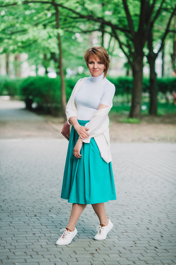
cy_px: 132
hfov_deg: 13.0
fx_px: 771
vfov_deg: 19.5
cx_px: 88
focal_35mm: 105
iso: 800
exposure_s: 1/800
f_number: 2.8
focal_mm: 105
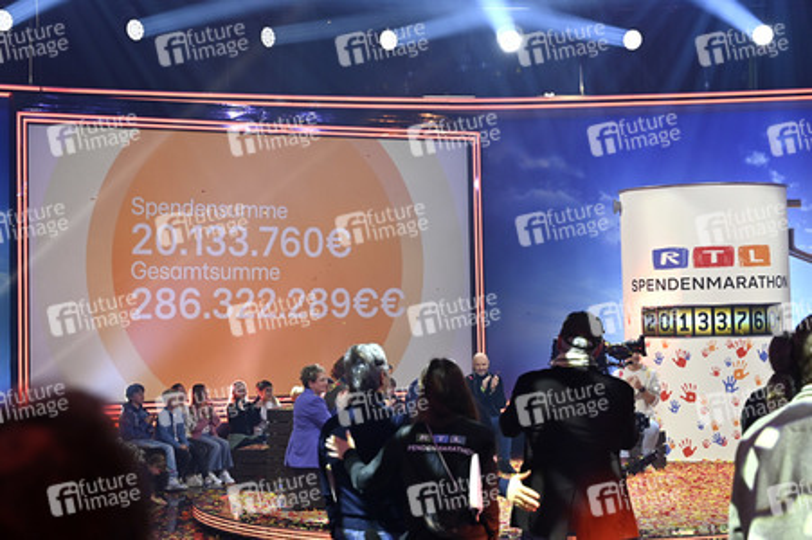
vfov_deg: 24.2
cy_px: 270
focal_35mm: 56
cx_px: 406
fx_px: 1262
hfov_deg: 35.7
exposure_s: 1/320
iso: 1000
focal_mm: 56
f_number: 4
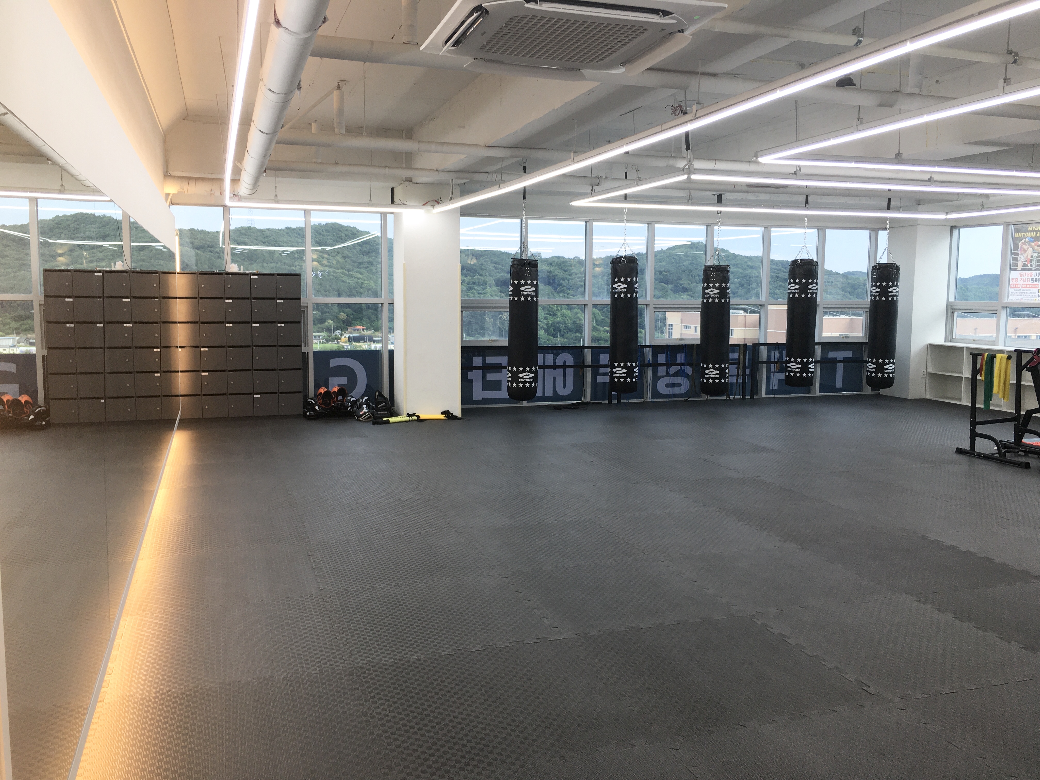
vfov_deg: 48.2
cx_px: 520
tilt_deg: -5.3
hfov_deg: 61.7
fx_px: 871
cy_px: 390
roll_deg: +0.1
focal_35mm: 29
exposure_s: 1/60
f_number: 2.2
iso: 32
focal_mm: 4.15
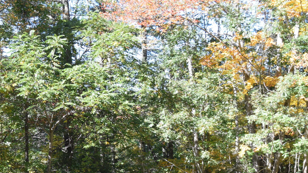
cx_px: 12
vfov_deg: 11.9
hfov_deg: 20.6
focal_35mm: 101
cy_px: 164
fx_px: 825
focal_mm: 31
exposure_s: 1/200
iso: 400
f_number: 7.1
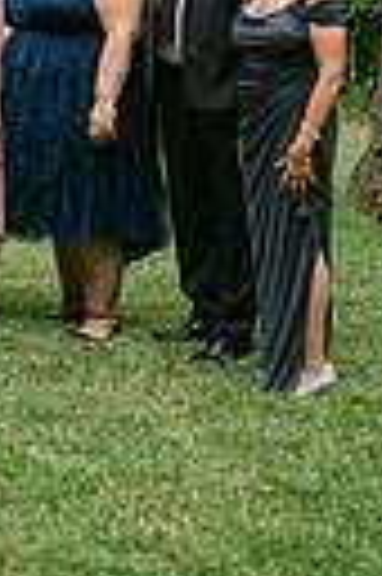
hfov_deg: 10.6
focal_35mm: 123
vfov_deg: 15.7
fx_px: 1963
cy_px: -216
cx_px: -238
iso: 125
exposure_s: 1/3200
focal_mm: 35
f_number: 1.4
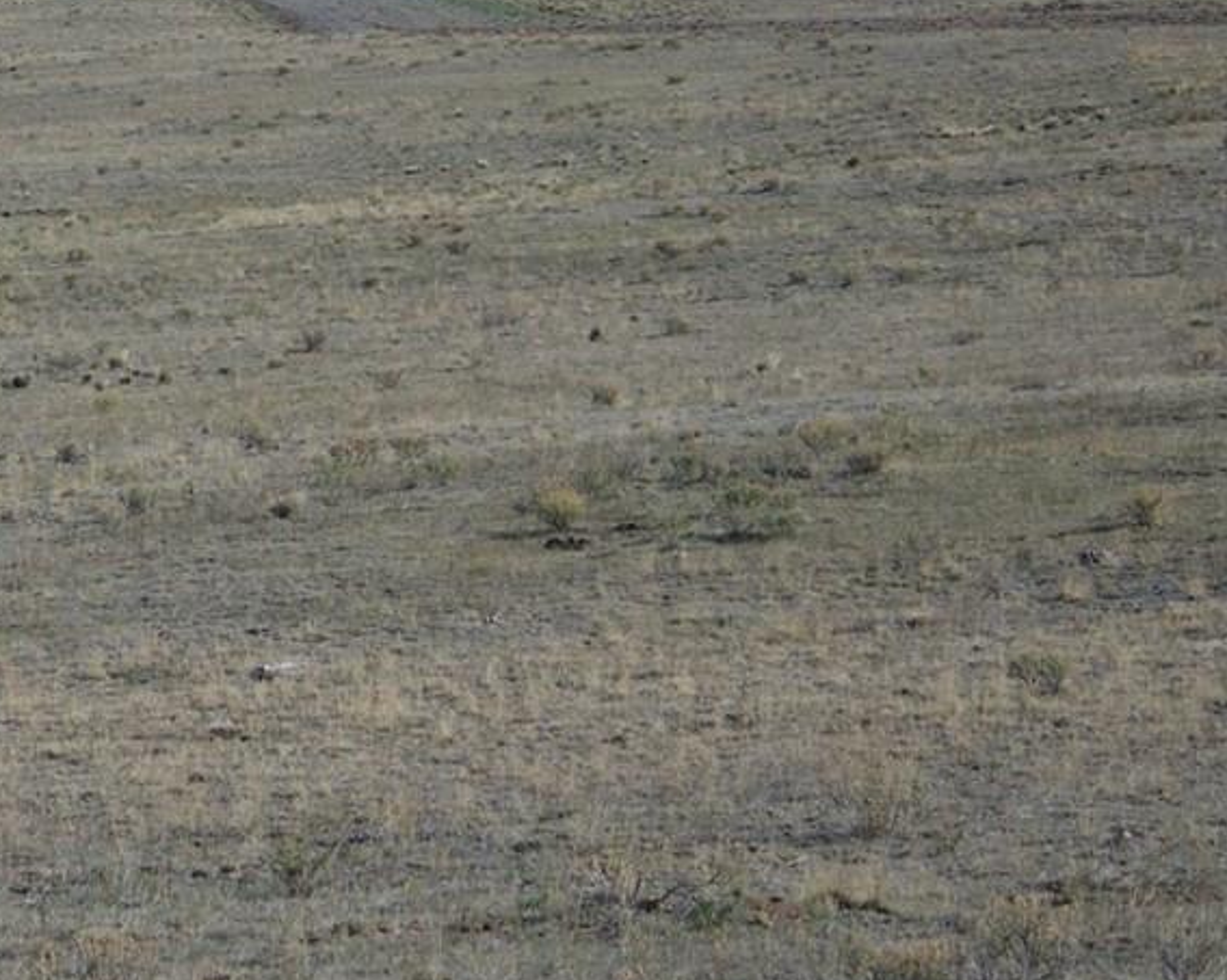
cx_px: 123
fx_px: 9473
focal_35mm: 261
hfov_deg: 7.4
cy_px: 316
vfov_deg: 5.9
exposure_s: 1/1000
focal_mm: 24
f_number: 3.2
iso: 64
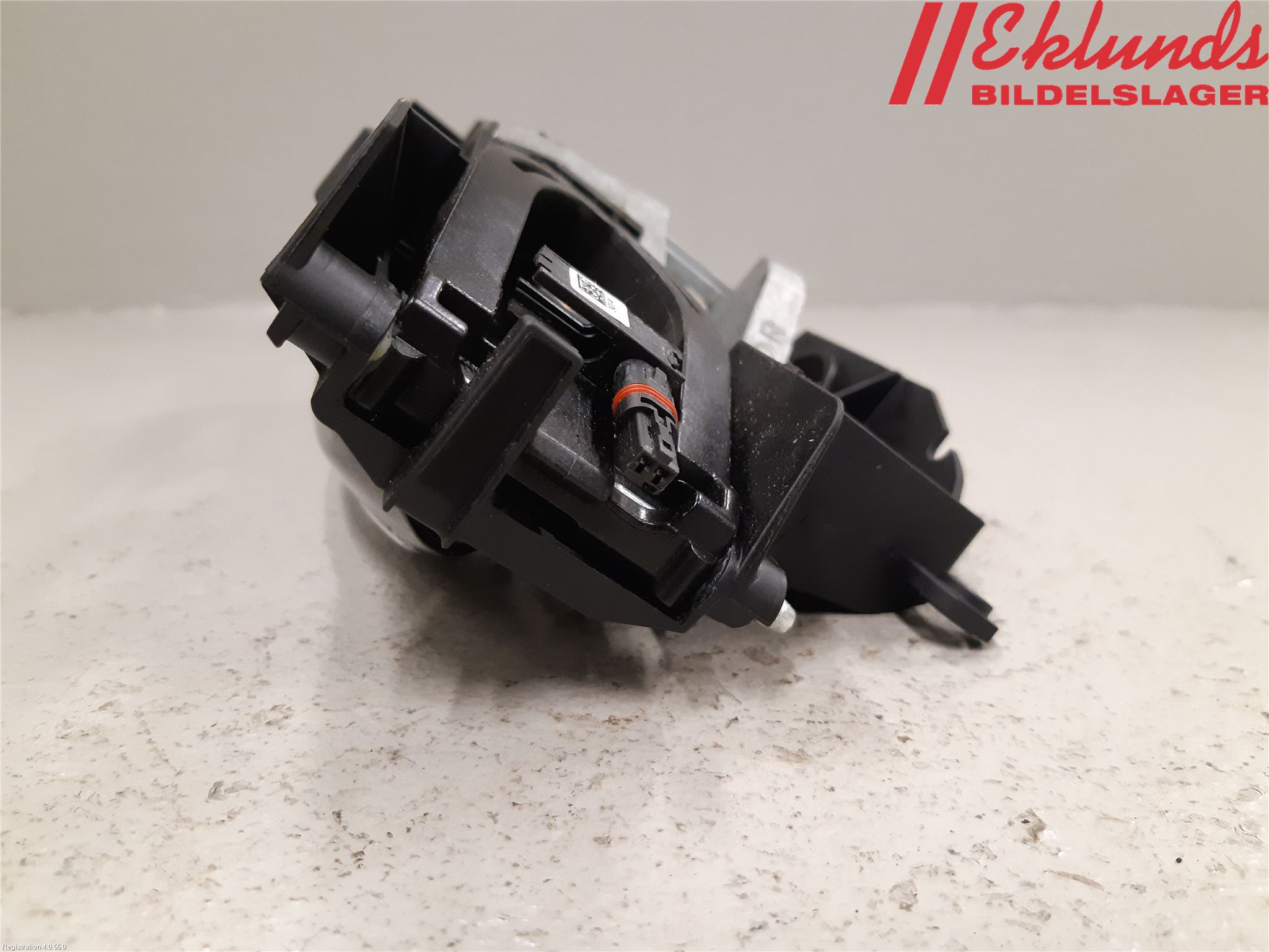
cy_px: 476
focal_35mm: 26
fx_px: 953
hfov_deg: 67.3
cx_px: 634
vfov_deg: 53.1
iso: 250
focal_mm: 3.93
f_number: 1.7
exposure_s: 1/50
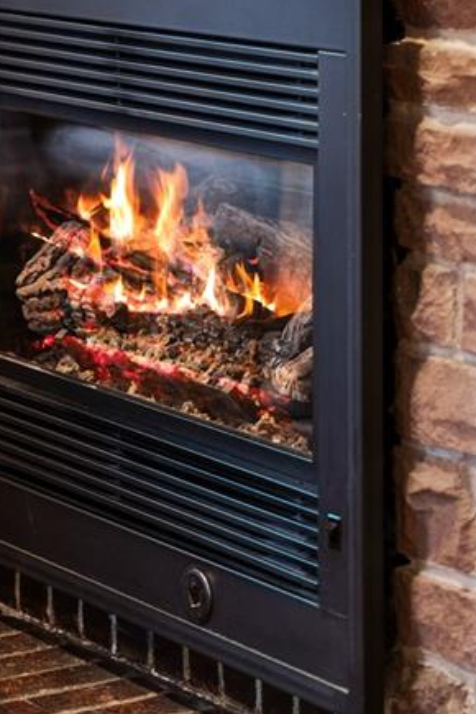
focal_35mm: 138
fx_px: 2737
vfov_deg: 14.7
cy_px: 74
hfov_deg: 9.9
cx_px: 173
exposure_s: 1/10
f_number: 1.8
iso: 200
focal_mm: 50
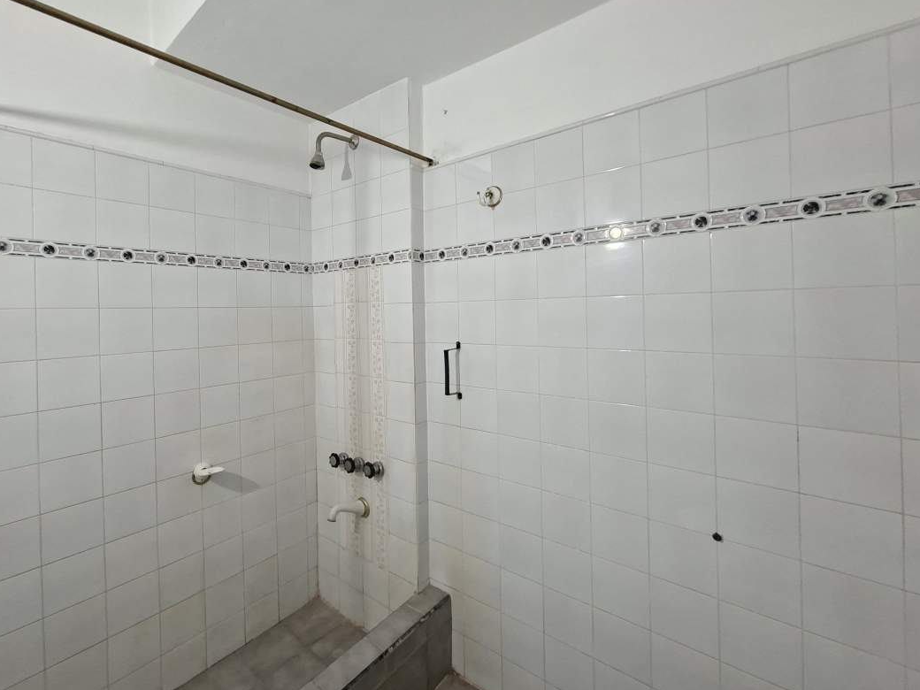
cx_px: 412
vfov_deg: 81.4
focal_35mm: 15
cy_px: 304
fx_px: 399
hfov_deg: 97.8
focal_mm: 1.74
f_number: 2.2
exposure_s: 1/25
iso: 320
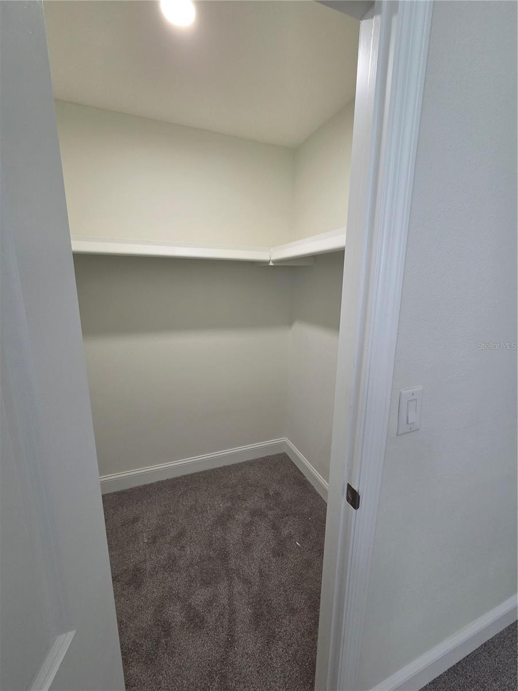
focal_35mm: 13
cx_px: 259
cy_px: 346
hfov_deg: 89.9
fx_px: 259
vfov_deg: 106.2
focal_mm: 2.2
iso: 320
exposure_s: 1/60
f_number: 2.2
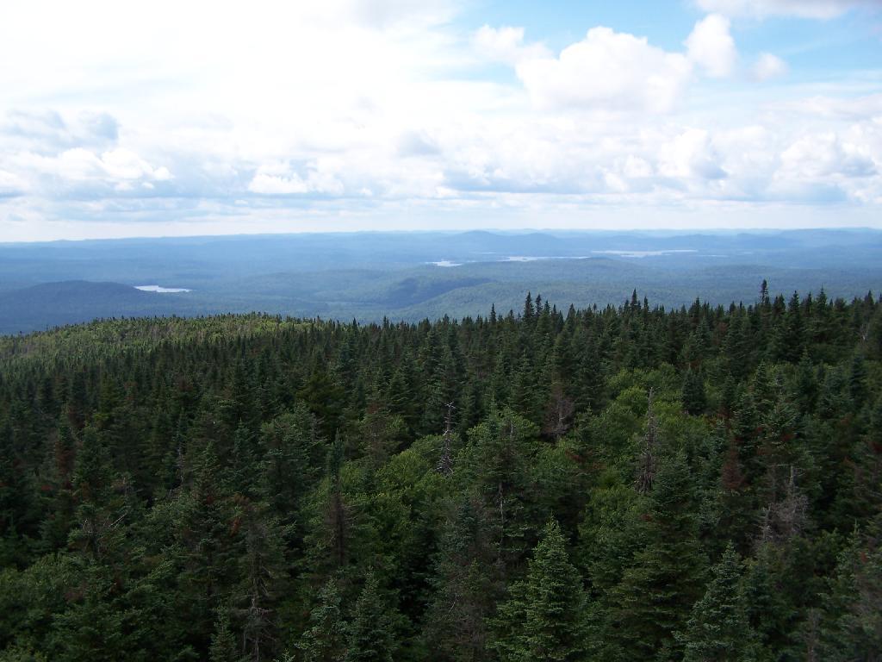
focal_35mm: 38
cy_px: 331
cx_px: 441
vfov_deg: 37.7
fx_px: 968
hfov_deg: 49.0
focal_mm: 6.3
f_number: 2.8
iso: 80
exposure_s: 1/1000
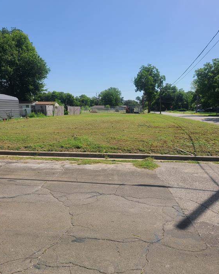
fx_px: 227
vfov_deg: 62.2
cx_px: 109
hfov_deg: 51.5
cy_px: 144
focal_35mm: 28
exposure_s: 1/2767
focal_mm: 5.4
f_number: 1.8
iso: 40
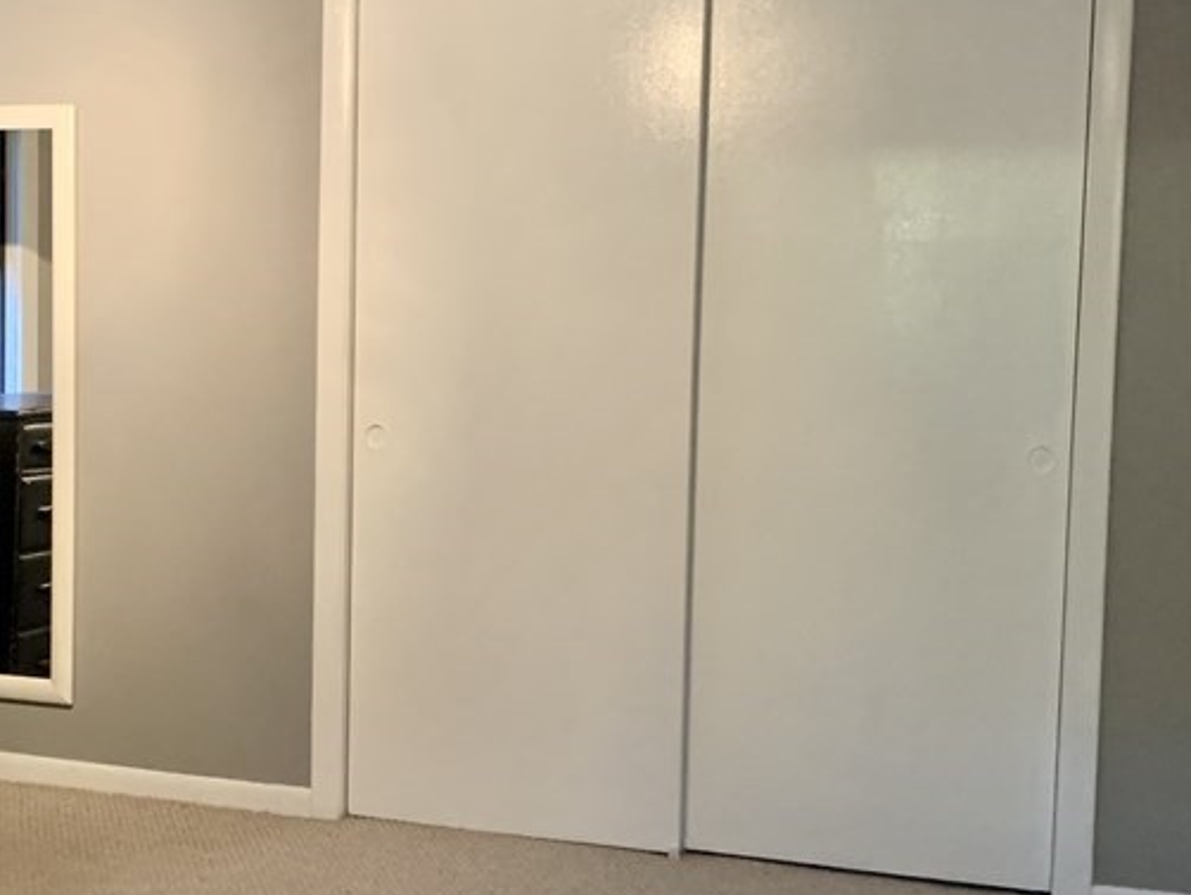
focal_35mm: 53
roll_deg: -1.5
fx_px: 1824
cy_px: 508
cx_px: 437
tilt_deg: -4.7
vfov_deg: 27.5
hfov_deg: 35.9
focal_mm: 4.25
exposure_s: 1/30
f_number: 1.8
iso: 320
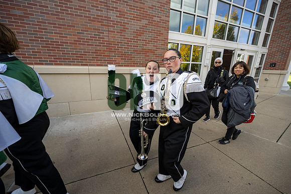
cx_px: 146
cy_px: 97
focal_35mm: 14
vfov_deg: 81.2
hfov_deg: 104.2
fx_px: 113
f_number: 4.5
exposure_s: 1/500
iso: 320
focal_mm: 14
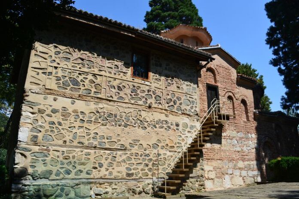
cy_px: 100
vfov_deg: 47.9
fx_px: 224
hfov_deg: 67.4
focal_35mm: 27
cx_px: 150
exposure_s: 1/160
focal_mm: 18
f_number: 11
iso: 100
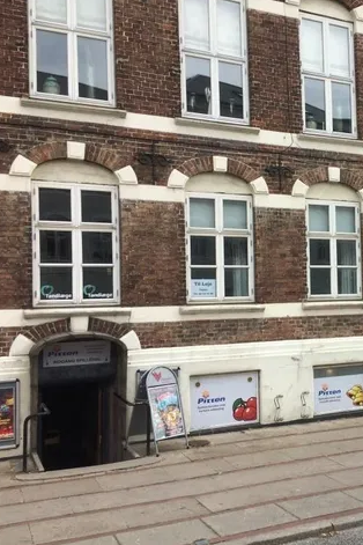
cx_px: 348
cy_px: 272
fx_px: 620
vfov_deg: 47.4
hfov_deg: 30.7
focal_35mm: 41
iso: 32
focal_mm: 4.15
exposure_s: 1/1368
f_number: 2.2
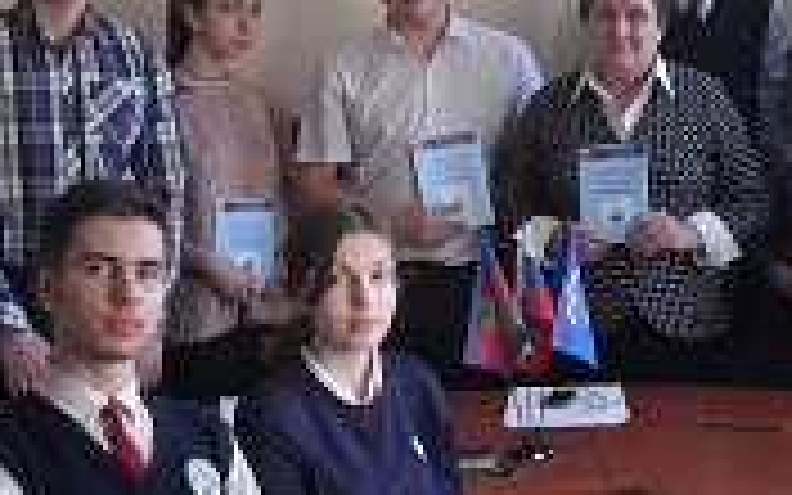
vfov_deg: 14.7
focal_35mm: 89
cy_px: 171
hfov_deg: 23.3
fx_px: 1921
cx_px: 446
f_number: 2.8
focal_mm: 6.3
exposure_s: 1/45
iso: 160
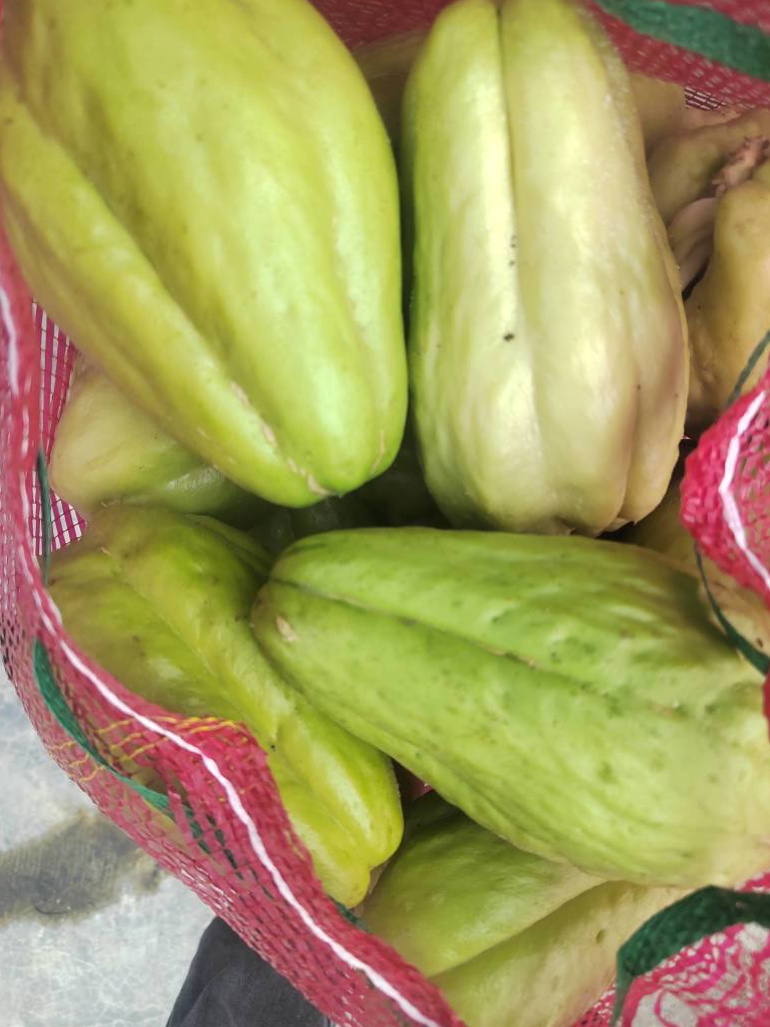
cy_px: 501
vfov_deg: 71.6
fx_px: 712
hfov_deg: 56.8
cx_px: 374
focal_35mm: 24
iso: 500
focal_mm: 5.52
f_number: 1.9
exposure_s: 1/760
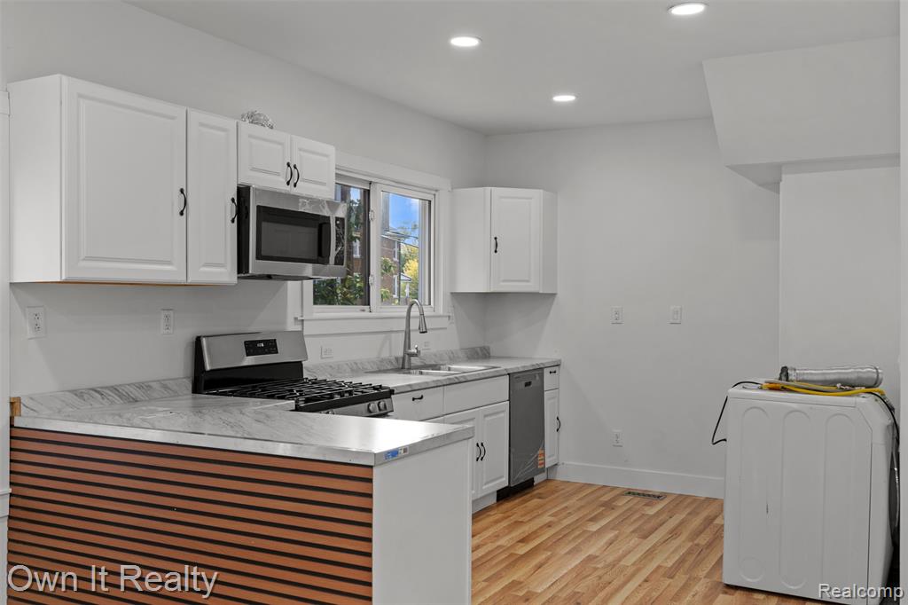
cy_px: 302
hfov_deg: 54.4
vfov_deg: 37.8
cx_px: 454
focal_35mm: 35
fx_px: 882
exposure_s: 1/8
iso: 400
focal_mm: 35
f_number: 8
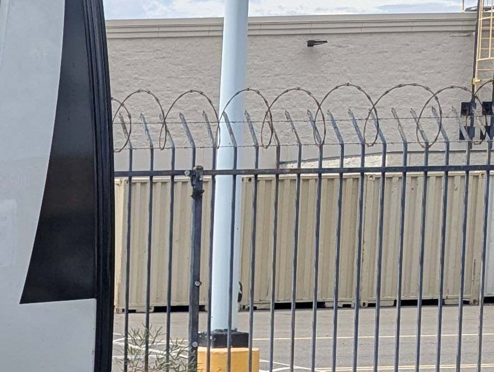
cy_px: 436
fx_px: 1629
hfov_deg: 14.3
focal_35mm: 114
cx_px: -498
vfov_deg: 12.7
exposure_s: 1/2179
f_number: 1.85
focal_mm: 6.81
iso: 48
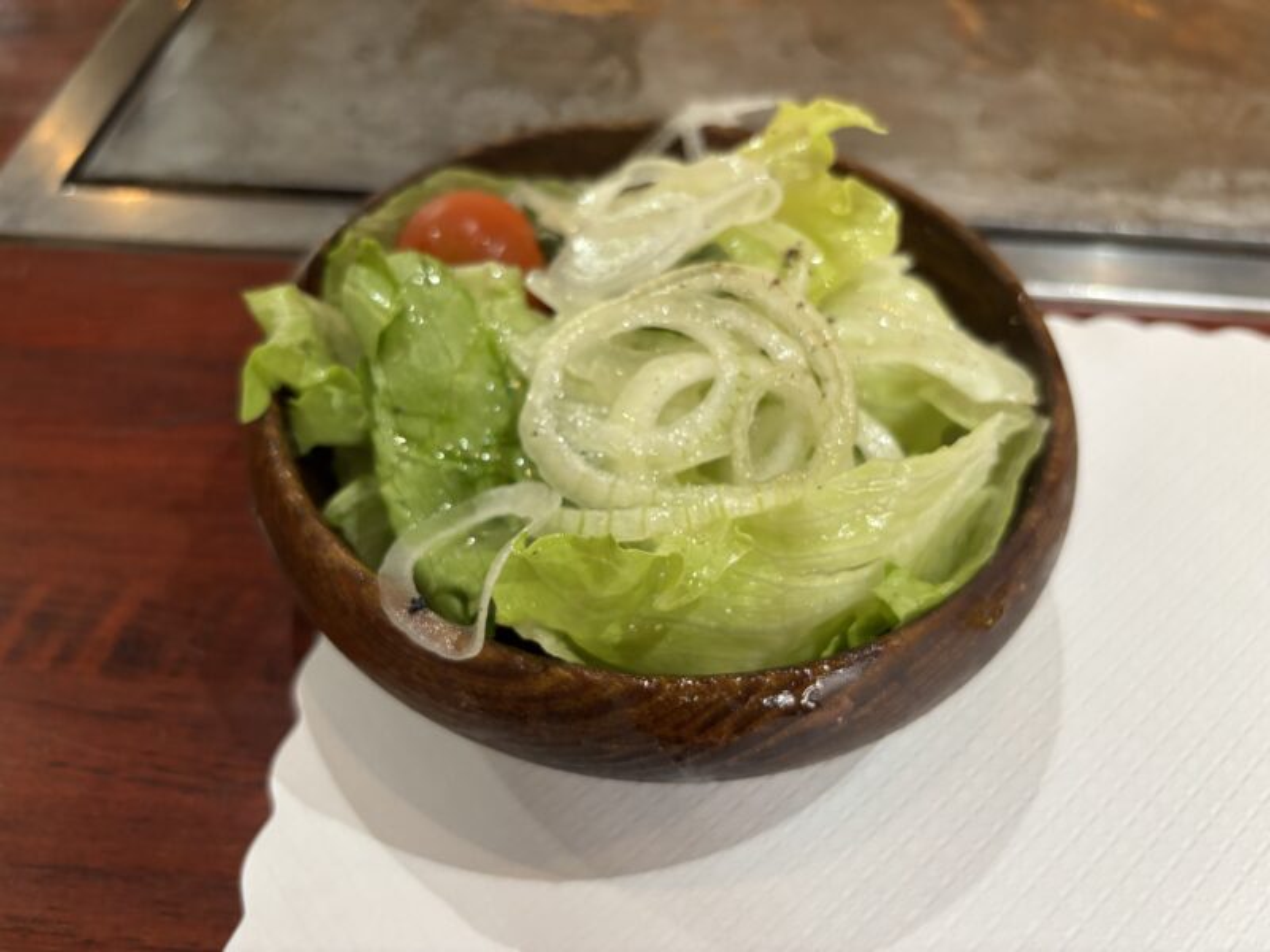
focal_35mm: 26
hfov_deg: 67.3
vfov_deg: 53.1
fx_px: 954
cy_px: 476
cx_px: 635
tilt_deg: -51.3
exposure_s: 1/50
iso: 320
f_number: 1.6
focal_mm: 5.96
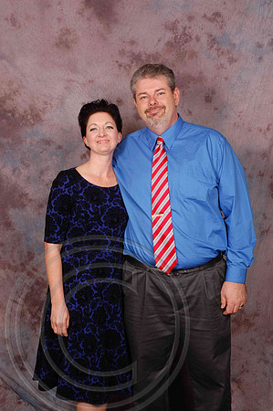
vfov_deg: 38.9
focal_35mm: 51
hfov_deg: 26.4
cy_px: 206
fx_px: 581
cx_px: 136
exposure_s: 1/125
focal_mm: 34
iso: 200
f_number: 10
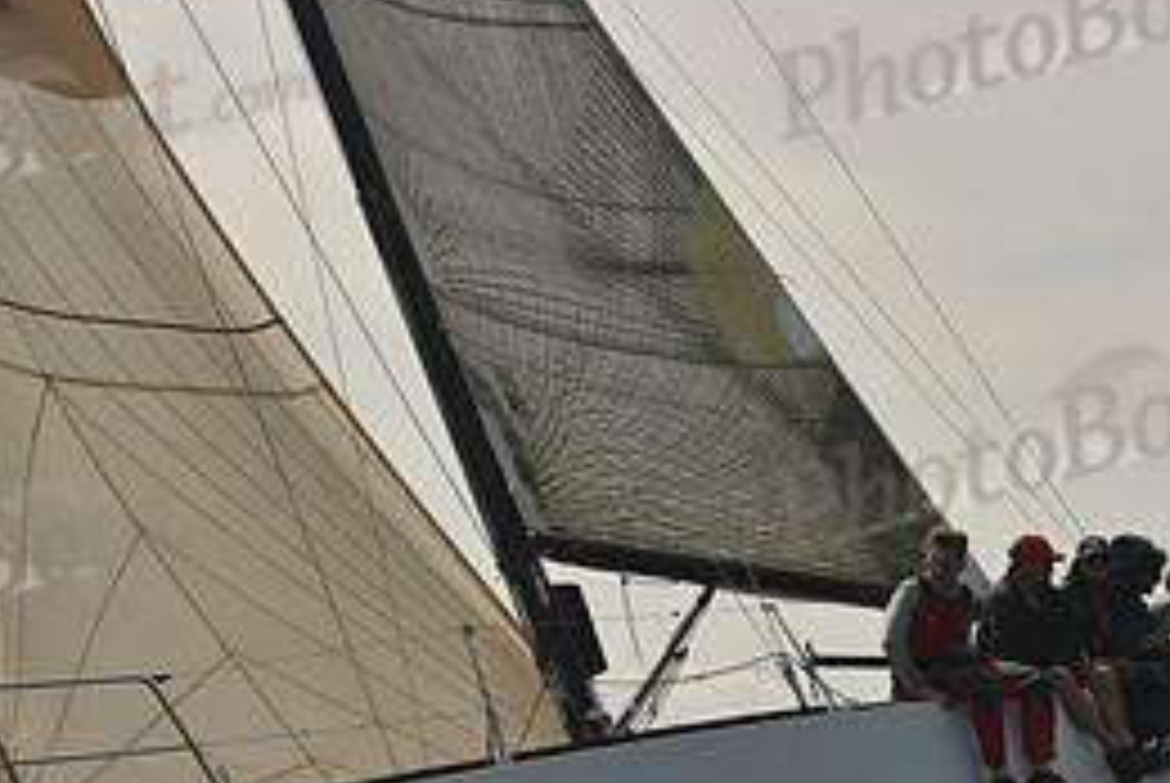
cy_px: 736
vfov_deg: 8.8
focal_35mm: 156
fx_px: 5076
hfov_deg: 13.1
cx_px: 544
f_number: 8
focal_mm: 70
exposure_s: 1/1000
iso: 320
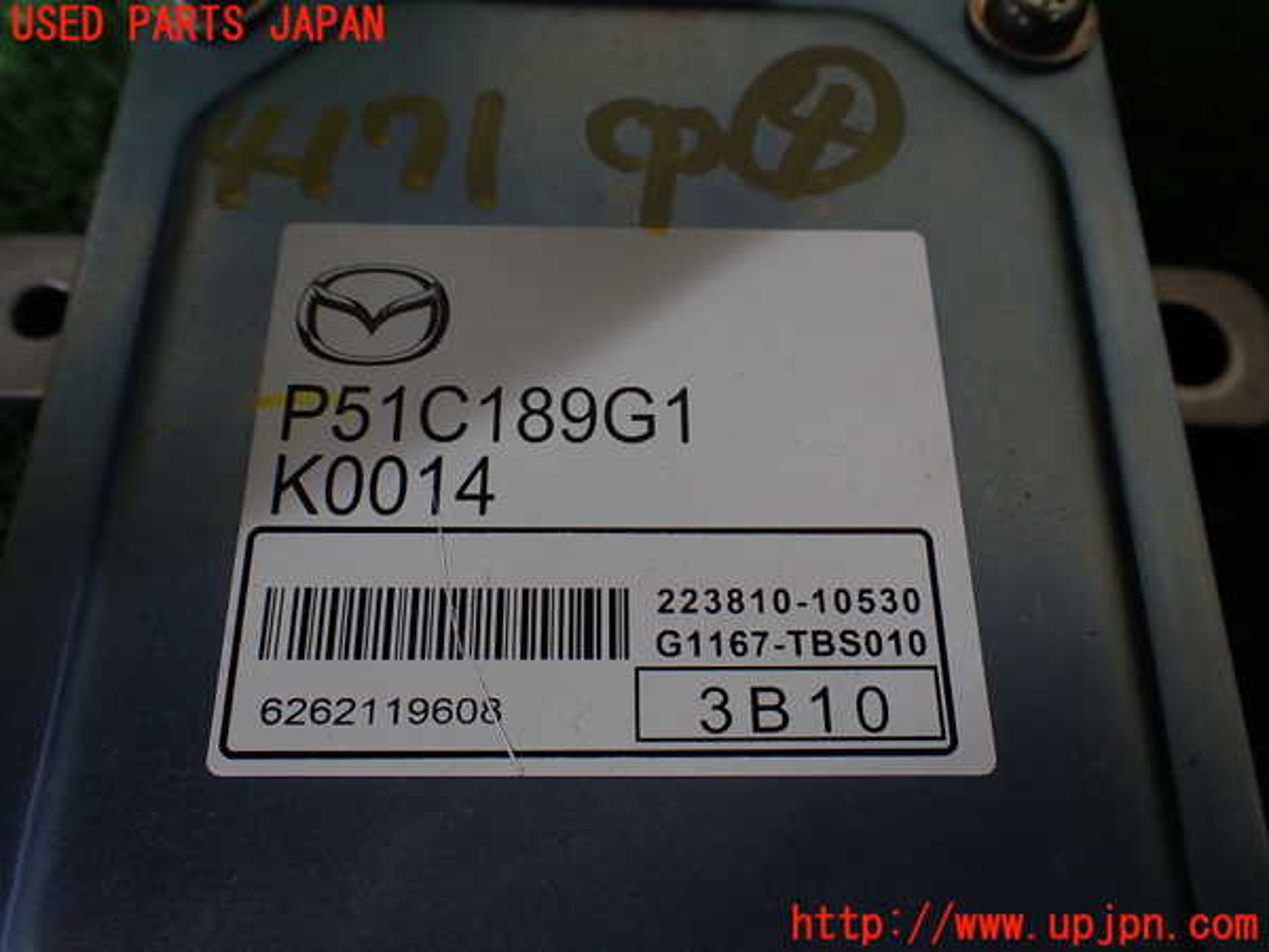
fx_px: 1100
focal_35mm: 30
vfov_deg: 46.8
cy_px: 476
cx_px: 634
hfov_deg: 60.0
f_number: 3.2
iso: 100
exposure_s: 1/200
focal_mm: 5.4
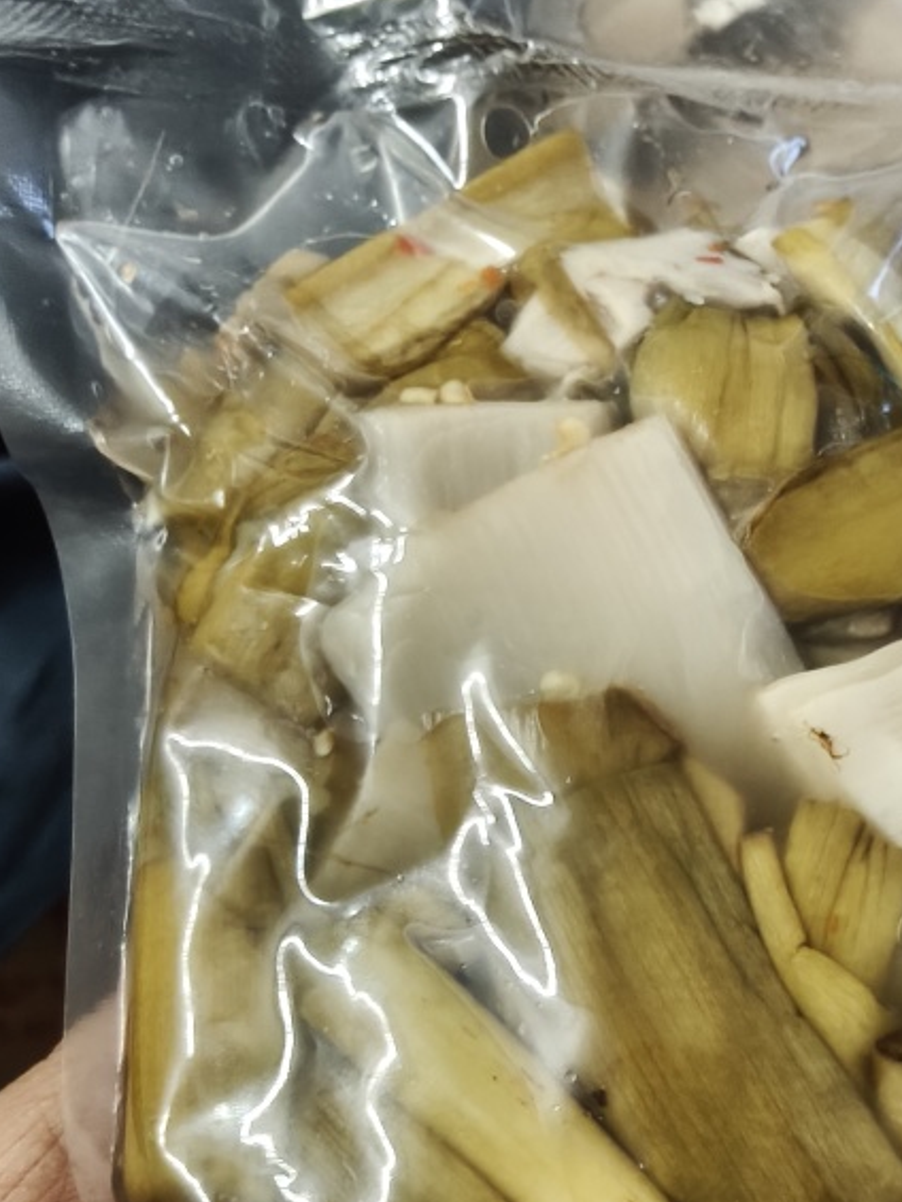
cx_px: 742
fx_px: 1771
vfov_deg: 35.9
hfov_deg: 27.9
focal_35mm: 51
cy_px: 1007
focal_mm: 3.98
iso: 1600
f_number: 1.8
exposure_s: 1/20
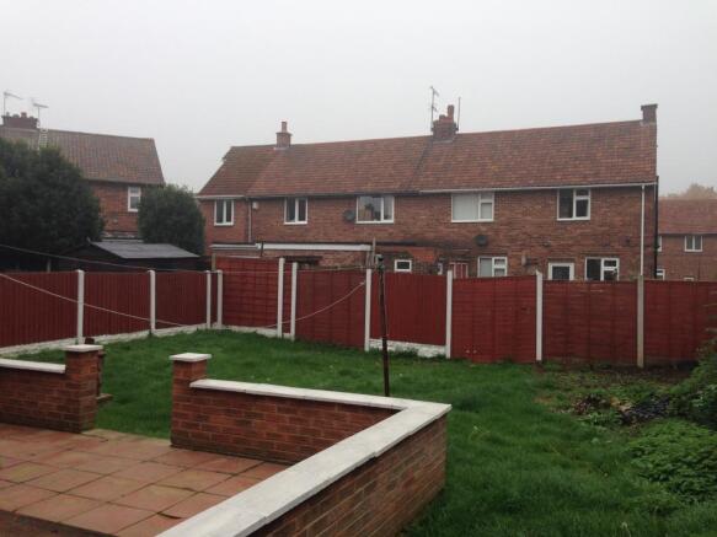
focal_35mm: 33
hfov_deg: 55.4
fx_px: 683
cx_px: 358
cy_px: 268
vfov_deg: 42.9
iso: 50
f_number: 2.4
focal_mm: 4.12
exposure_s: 1/178
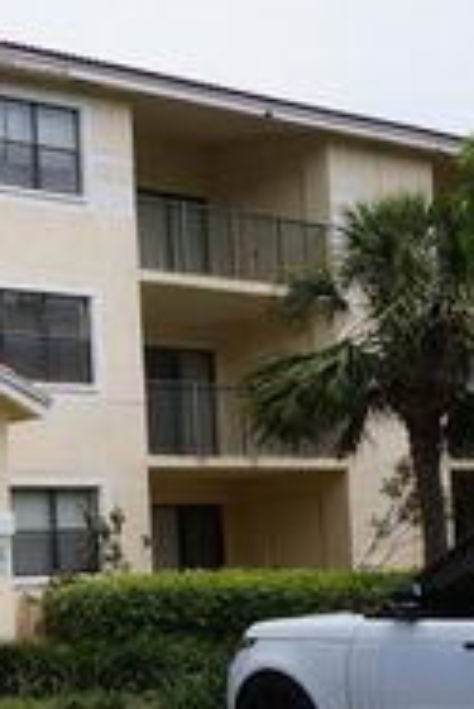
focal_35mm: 64
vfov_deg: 30.9
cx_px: -432
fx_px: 1262
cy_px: 529
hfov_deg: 16.8
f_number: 13
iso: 100
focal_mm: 16
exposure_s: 1/80
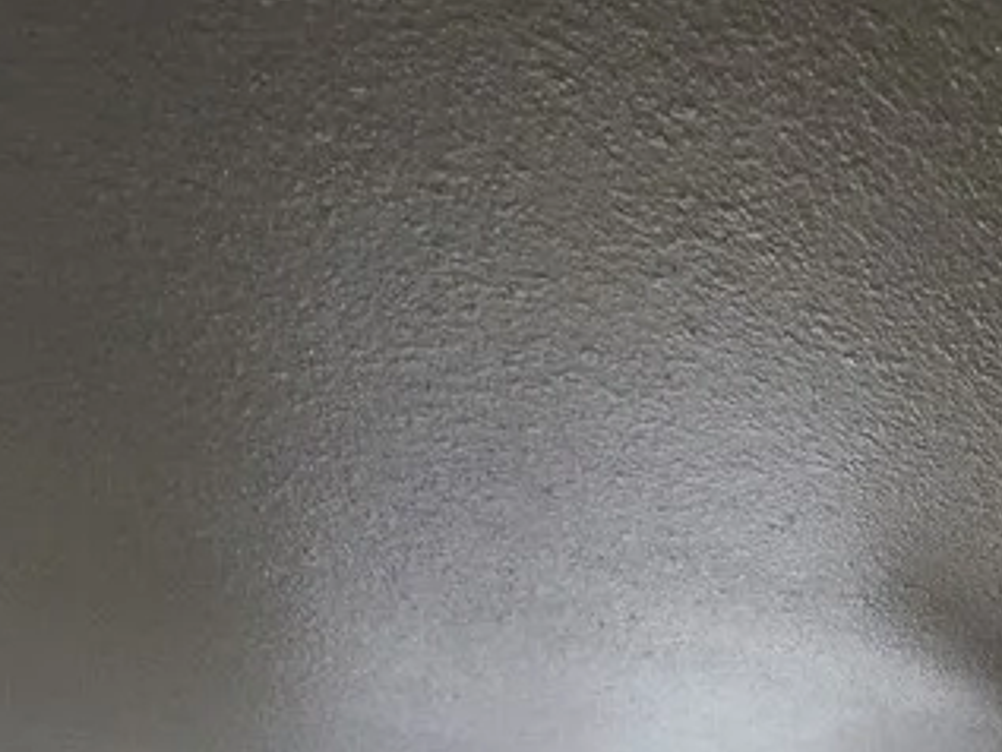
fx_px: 1216
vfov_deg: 26.9
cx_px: 1125
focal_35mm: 42
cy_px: 1058
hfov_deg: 37.0
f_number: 2.2
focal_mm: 1.74
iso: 64
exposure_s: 1/60
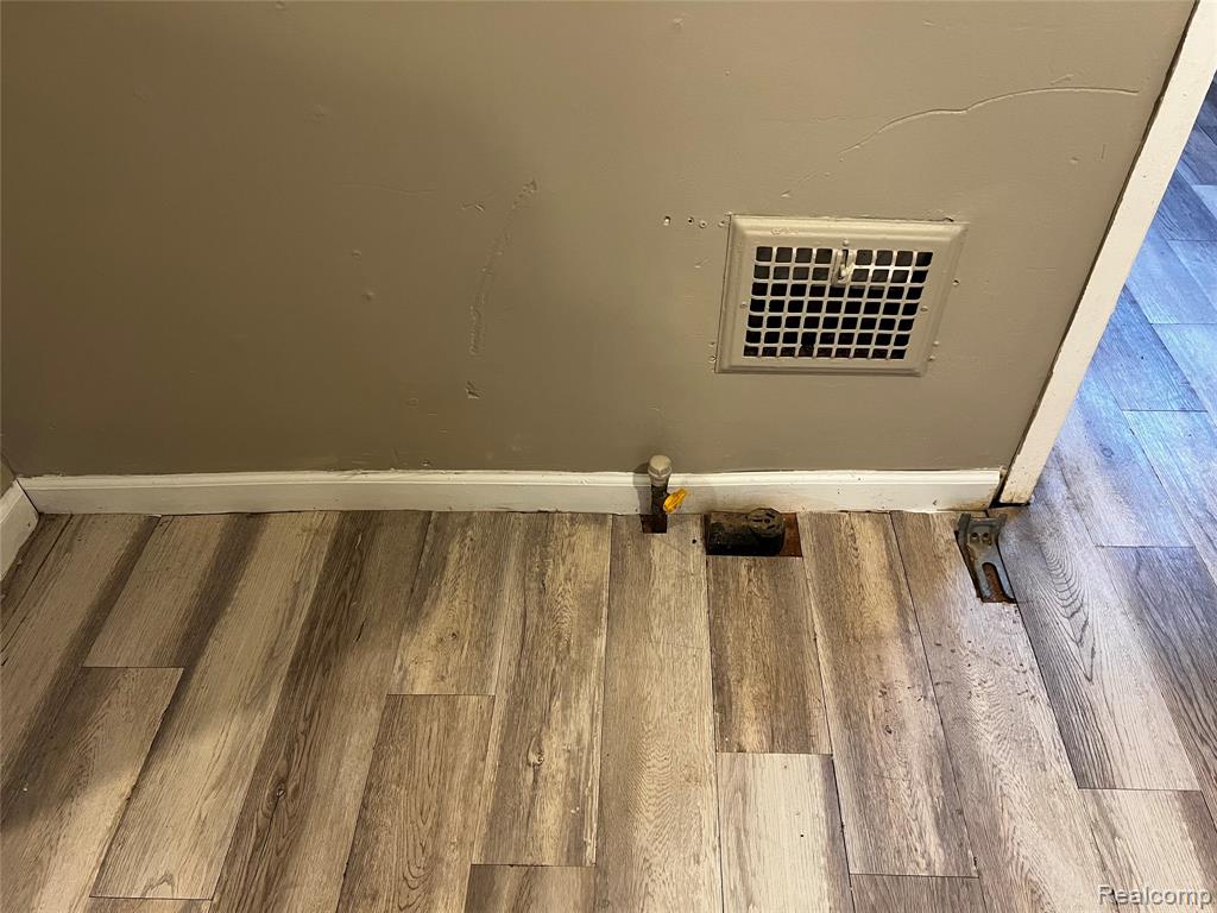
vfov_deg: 53.1
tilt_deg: -45.0
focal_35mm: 26
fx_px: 914
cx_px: 608
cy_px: 456
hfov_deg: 67.3
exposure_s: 1/60
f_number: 1.5
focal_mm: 5.7
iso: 200
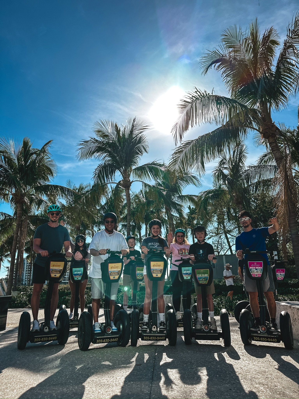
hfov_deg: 56.8
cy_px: 200
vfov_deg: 71.6
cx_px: 150
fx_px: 276
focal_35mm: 24
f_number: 1.8
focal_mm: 6.86
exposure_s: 1/3000
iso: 80
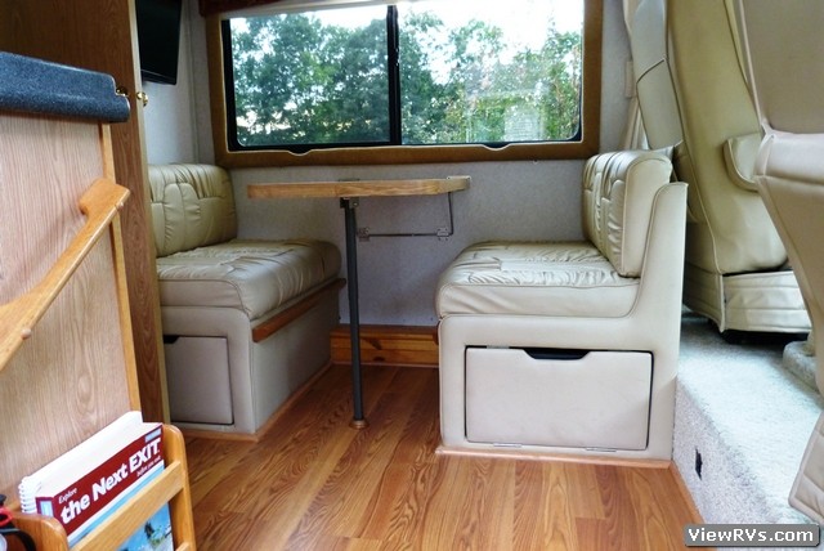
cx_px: 412
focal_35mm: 26
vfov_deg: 49.6
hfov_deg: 69.3
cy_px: 276
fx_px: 596
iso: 400
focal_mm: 4.5
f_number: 2.8
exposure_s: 1/40
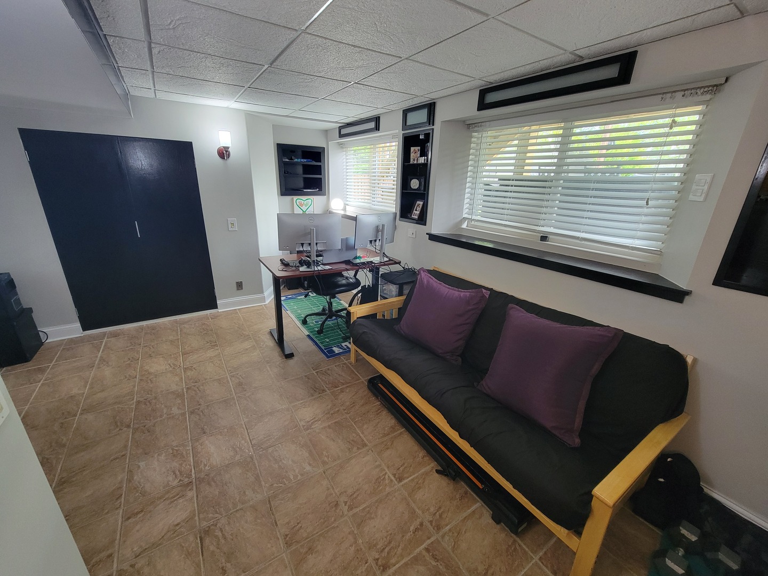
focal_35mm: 13
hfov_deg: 106.2
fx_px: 288
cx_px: 384
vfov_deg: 89.9
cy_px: 288
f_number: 2.2
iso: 320
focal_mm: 2.2
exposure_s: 1/48.1
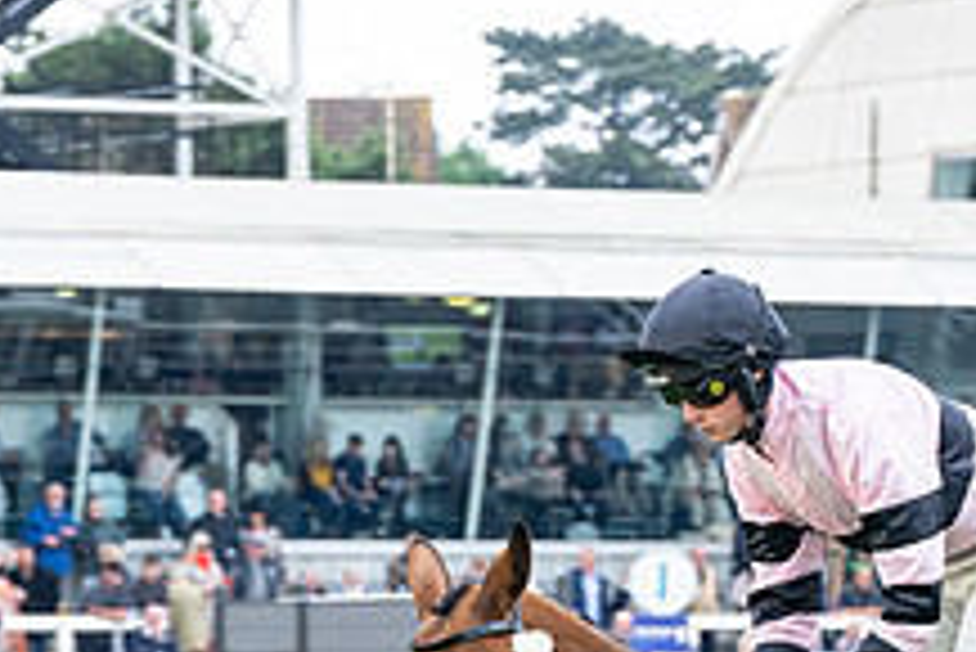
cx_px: 812
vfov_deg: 4.3
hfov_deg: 6.5
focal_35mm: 316
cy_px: 791
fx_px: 8573
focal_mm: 70
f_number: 4
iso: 400
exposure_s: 1/500
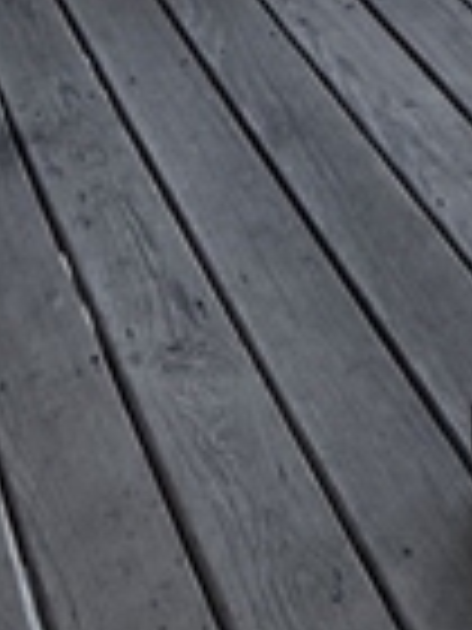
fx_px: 1400
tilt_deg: -4.8
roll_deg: +0.4
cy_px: -688
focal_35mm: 77
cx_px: 342
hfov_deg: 19.0
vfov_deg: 17.1
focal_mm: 2.22
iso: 50
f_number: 2.2
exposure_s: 1/644
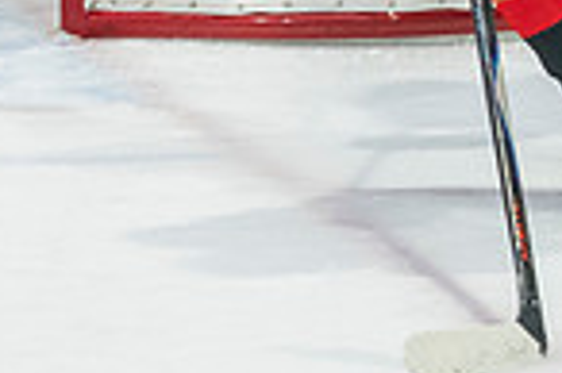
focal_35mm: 551
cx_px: 673
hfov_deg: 3.7
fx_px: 8592
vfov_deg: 2.5
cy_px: -282
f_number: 3.2
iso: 1600
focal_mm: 102
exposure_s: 1/1000
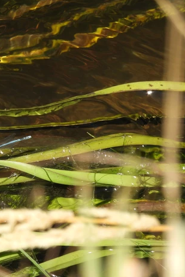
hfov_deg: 1.6
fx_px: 6647
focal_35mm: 863
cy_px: 142
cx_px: 7
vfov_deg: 2.4
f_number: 6.3
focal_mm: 107
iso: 100
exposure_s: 1/250
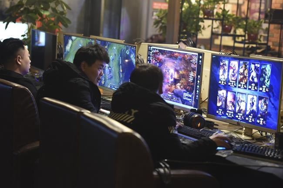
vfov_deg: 15.2
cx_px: 142
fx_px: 707
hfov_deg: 22.6
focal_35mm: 90
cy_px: 94
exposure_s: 1/20
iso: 1600
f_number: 3.2
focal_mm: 90
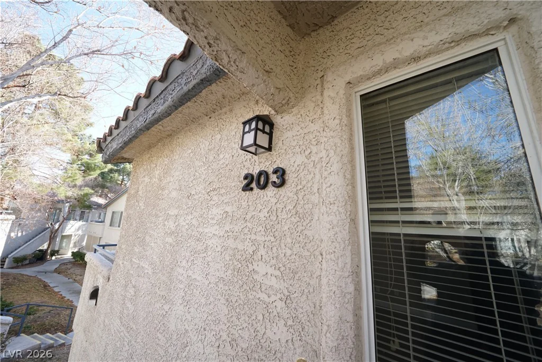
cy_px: 181
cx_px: 271
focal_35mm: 12
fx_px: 181
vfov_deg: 90.0
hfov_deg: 112.6
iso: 1000
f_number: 11
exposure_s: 1/125
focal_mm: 12
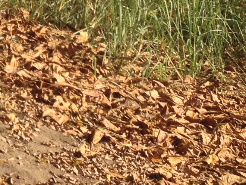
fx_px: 1229
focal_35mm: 173
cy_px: -265
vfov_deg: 7.9
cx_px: -312
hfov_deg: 10.2
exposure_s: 1/849
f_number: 2.4
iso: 50
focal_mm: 4.28
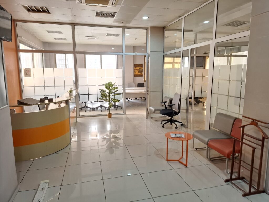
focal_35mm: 23
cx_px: 134
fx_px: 179
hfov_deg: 73.9
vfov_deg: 58.9
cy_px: 101
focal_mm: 5.54
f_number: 1.8
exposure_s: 1/25
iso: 640
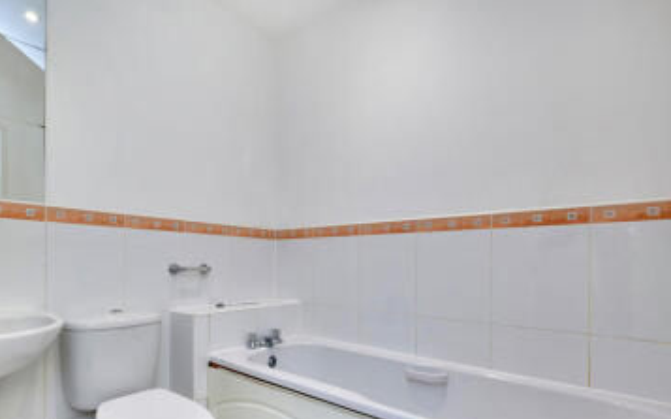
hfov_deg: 87.2
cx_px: 278
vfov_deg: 61.3
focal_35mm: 19
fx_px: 347
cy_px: 264
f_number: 8
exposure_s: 1/30
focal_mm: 14
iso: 100
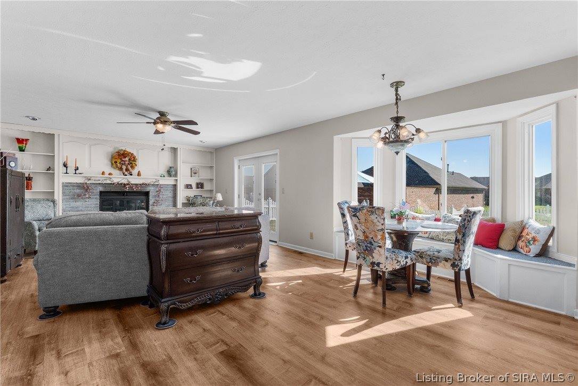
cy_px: 193
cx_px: 289
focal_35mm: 16
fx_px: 257
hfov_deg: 96.7
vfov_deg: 73.8
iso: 800
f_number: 11
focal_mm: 16
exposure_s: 1/20
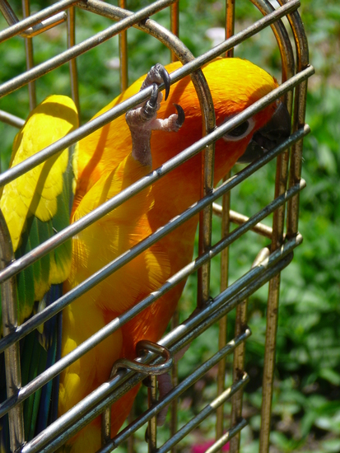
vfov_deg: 18.7
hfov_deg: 14.1
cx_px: 170
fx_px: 1374
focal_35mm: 105
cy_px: 226
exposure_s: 1/640
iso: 80
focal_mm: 15.6
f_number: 3.9
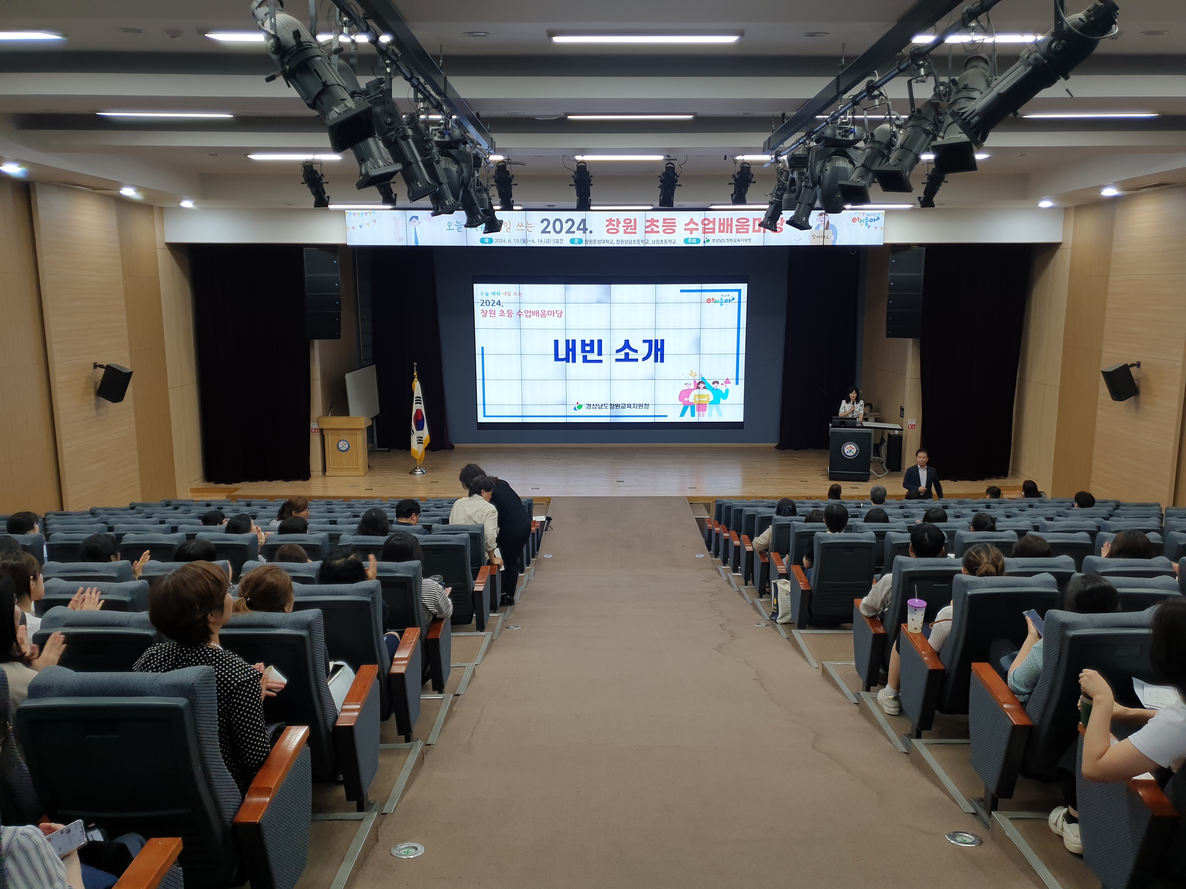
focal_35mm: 26
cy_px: 444
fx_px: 891
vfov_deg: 53.1
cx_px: 593
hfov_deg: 67.3
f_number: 1.5
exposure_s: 1/120
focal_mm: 4.3
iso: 64
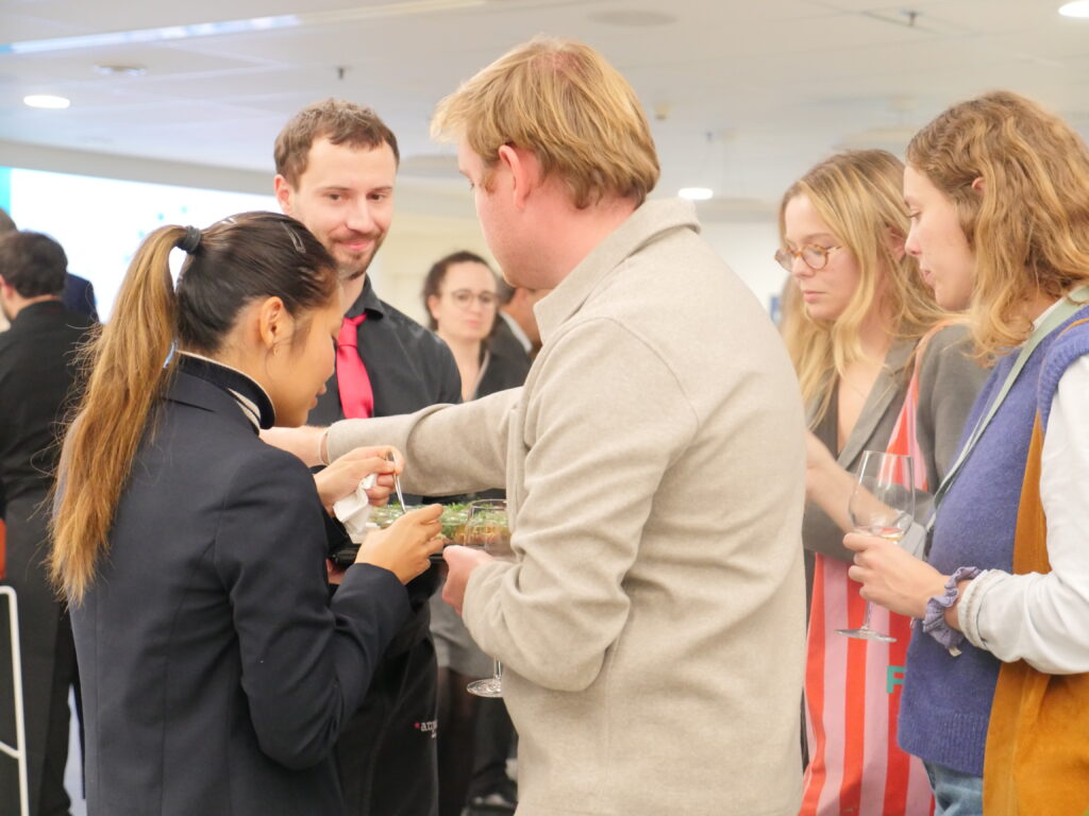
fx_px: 2202
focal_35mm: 70
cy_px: 408
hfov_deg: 27.8
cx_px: 544
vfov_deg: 21.0
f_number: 2.8
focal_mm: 35
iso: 3200
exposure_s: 1/125
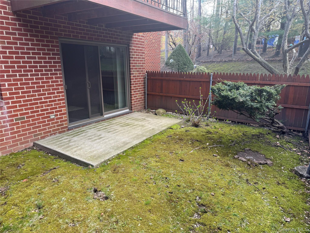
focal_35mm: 24
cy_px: 116
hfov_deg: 71.6
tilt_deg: -13.5
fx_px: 215
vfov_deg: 56.8
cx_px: 155
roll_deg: +0.0
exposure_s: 1/146
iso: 50
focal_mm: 6.76
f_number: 1.78
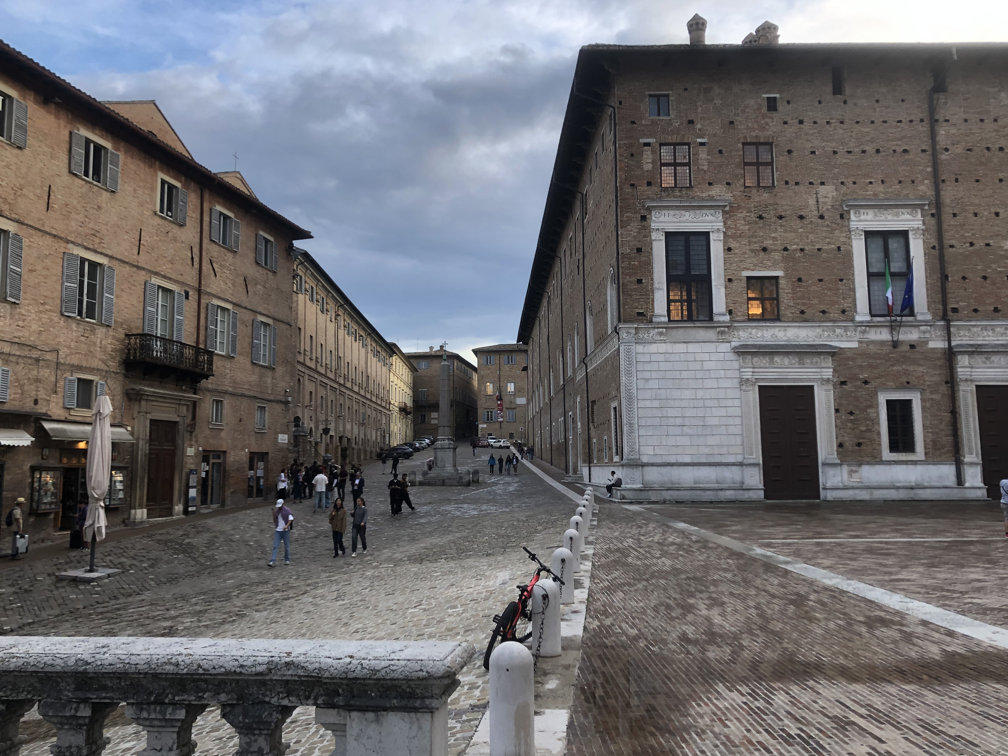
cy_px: 376
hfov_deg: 61.7
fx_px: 845
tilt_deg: +6.3
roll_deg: +1.1
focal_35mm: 29
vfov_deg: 48.2
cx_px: 494
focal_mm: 4
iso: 32
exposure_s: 1/120
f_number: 1.8
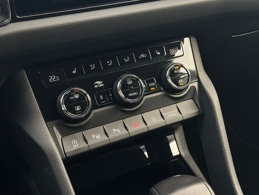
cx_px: 130
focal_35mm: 48
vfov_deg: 30.3
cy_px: 98
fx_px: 359
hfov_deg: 39.7
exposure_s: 1/121
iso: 64
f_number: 1.78
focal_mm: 6.76
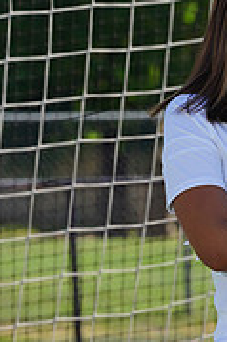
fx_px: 7505
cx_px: 315
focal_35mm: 792
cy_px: 395
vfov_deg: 2.6
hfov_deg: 1.7
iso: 200
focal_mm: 244
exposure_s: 1/250
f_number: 11
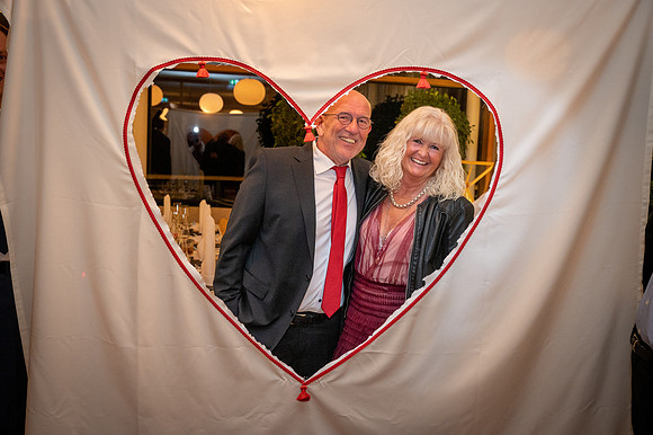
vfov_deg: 38.3
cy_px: 218
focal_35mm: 34
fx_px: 625
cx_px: 326
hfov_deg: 55.1
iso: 5000
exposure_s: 1/60
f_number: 4
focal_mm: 34.5
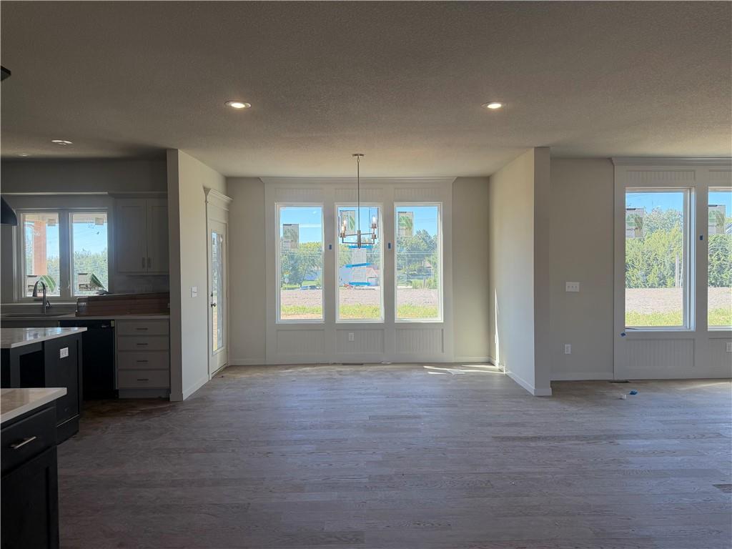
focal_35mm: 24
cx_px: 366
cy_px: 274
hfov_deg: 71.6
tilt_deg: -0.8
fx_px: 508
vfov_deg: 56.8
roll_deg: +0.5
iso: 100
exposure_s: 1/405
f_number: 1.78
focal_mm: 6.76
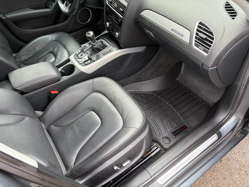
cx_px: 124
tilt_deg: -47.0
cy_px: 94
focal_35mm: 26
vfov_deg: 53.1
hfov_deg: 67.3
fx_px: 187
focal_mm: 5.96
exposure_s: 1/154
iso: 64
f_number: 1.6
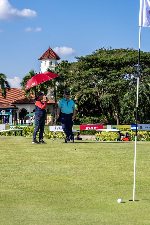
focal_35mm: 86
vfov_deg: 23.6
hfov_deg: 15.9
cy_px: 112
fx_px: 537
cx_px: 75
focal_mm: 86
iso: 900
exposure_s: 1/2000
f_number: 7.1
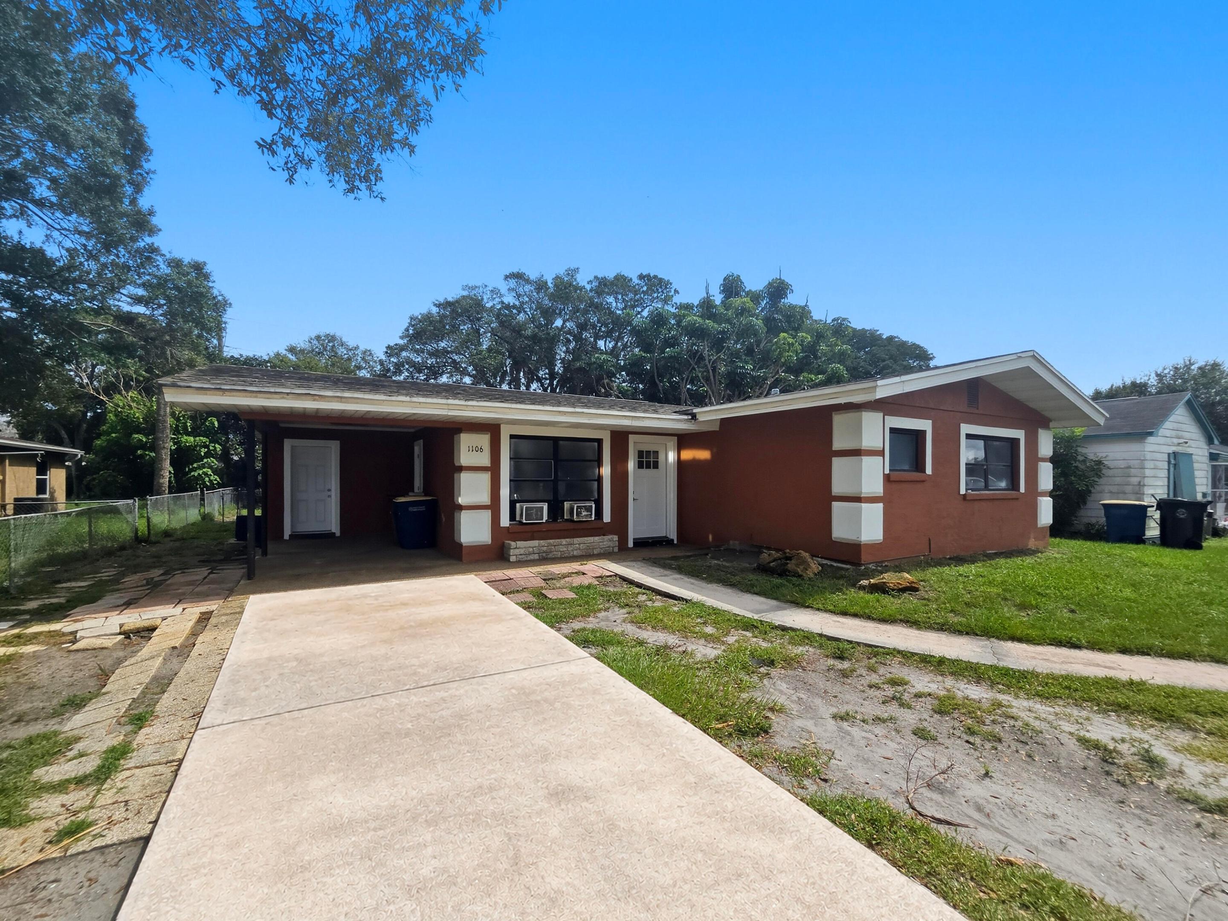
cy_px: 460
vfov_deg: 89.9
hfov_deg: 106.2
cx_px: 614
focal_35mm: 13
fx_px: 461
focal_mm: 2.2
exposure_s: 1/4500
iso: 50
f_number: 2.2
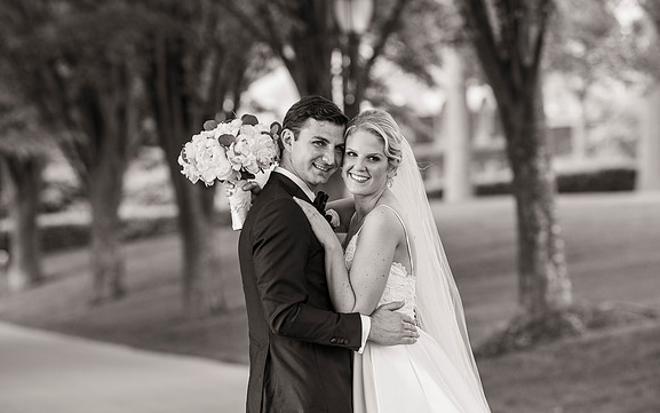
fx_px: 3688
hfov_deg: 10.2
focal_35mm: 205
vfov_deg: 6.4
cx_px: 331
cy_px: 212
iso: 800
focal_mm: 200
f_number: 5
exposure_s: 1/400
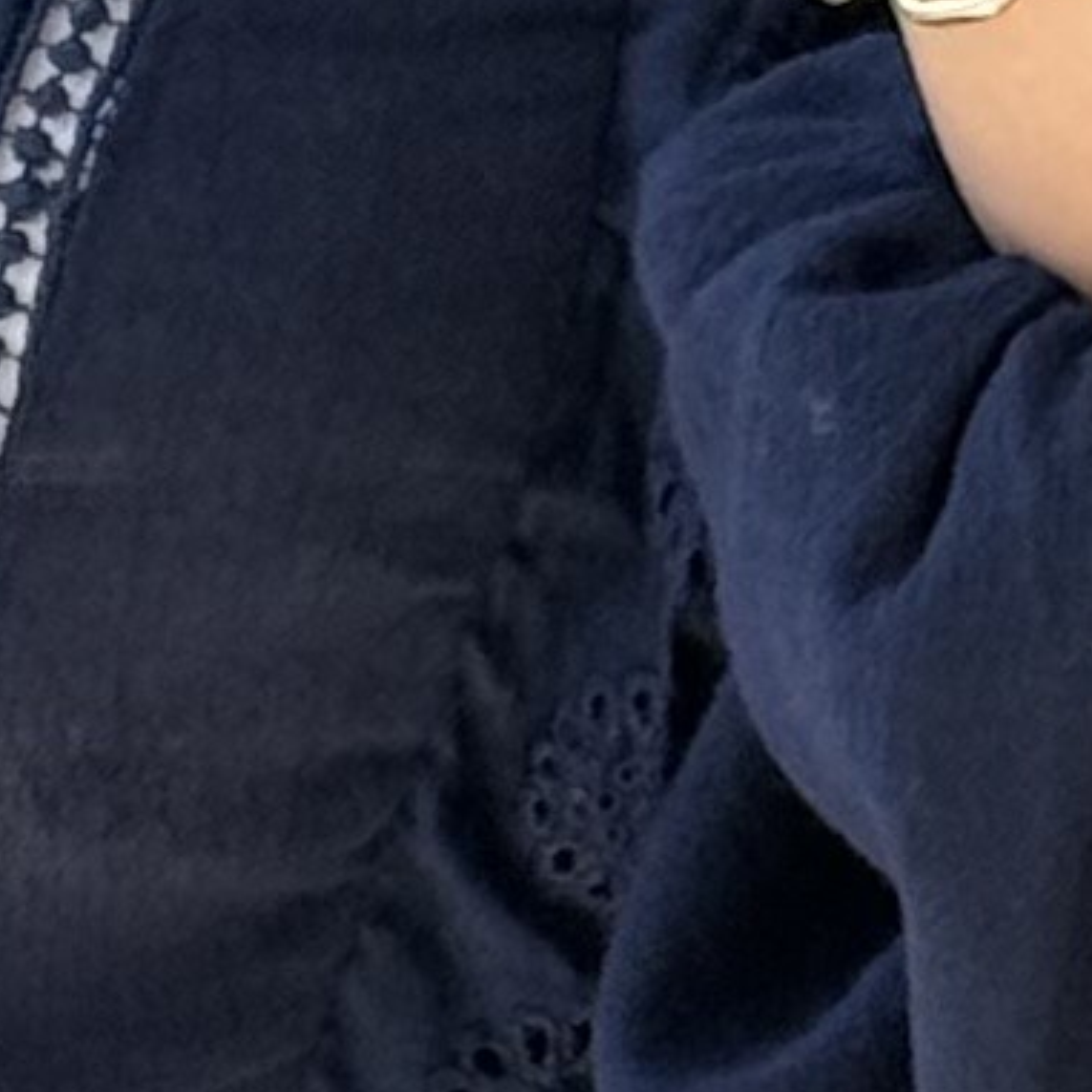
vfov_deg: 3.9
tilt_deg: -17.3
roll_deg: +1.0
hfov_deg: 3.9
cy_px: 513
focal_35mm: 449
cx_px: 232
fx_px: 16025
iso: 64
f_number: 1.78
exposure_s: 1/356
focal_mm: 6.76
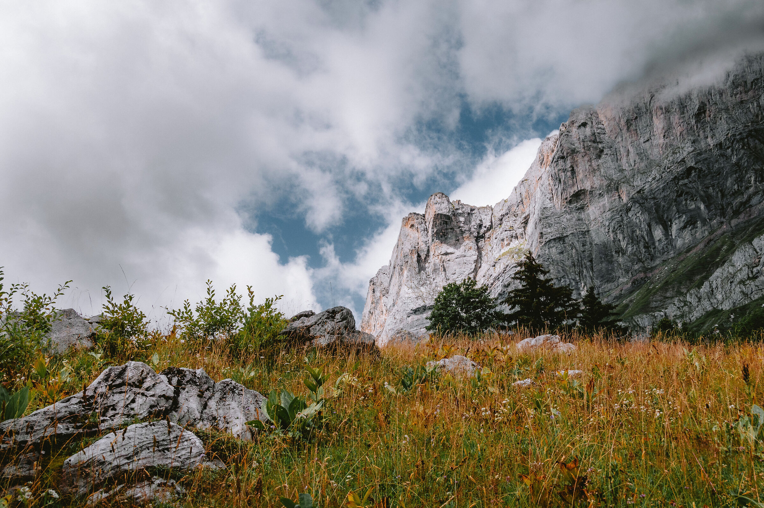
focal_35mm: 44
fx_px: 922
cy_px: 254
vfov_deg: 30.8
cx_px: 382
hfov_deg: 45.0
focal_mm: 29
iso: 400
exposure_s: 1/400
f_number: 13
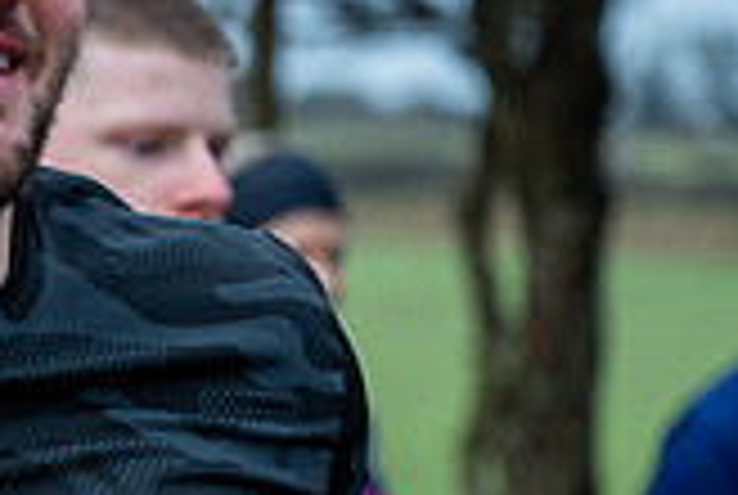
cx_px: -508
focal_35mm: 247
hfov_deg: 8.1
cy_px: 506
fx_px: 5073
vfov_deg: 5.6
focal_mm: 70
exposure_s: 1/1250
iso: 500
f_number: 2.8
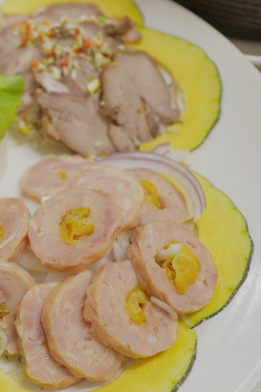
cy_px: 192
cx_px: -56
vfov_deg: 38.9
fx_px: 554
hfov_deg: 24.0
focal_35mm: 51
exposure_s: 1/60
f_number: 1.7
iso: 320
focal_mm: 15
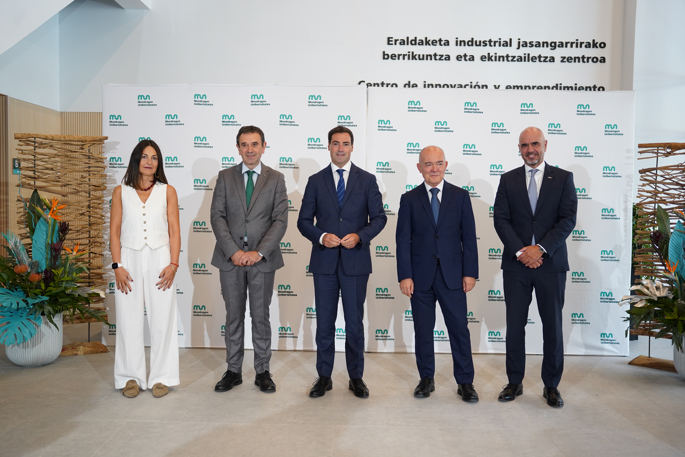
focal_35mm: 36
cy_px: 228
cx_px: 342
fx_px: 683
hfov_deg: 53.3
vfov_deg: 37.0
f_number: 2.8
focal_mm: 35.9
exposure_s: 1/320
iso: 1600
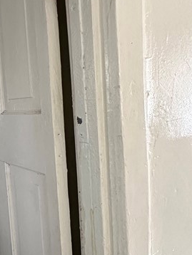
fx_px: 295
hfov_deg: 28.0
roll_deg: +7.2
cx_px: -74
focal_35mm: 40
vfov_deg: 46.7
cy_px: 138
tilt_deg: -6.3
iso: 320
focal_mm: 2.22
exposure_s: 1/68
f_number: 2.2
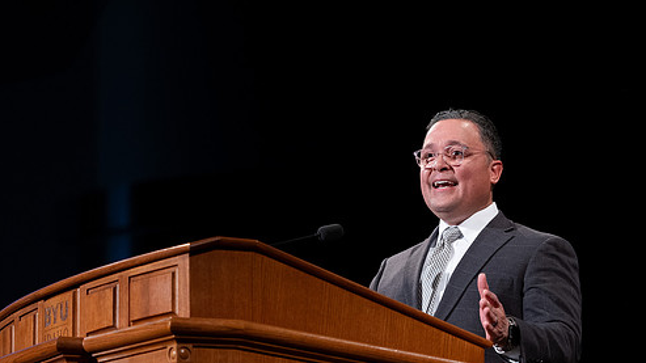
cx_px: 248
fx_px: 3922
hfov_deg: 9.4
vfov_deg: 5.3
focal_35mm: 229
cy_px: 236
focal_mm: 125
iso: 1000
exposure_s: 1/250
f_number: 2.8
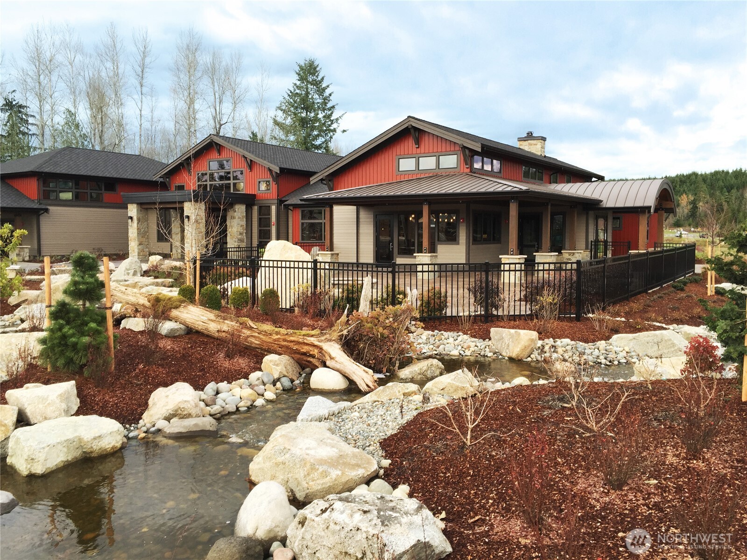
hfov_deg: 61.7
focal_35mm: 29
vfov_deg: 48.2
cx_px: 374
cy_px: 280
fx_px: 626
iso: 32
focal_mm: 4.15
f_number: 2.2
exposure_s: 1/191
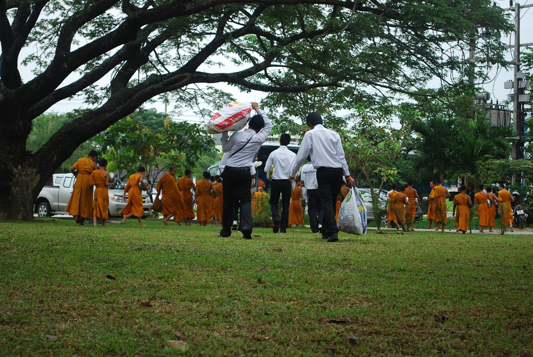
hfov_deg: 28.0
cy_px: 178
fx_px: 1067
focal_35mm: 72
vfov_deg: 19.0
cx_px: 266
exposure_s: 1/100
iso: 200
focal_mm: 48
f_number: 5.6
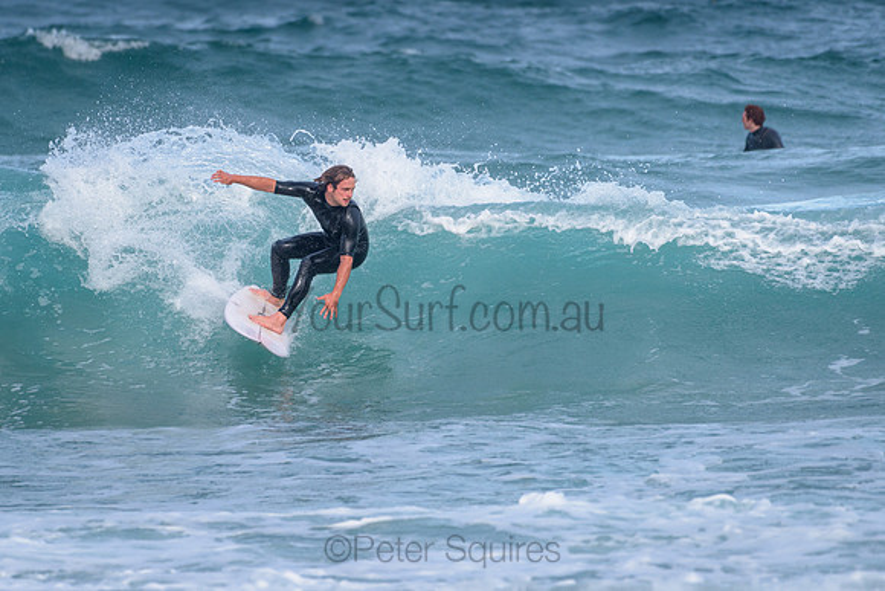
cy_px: 229
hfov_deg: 3.4
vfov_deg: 2.2
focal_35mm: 613
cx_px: 399
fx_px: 15066
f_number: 5.6
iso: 280
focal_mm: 500
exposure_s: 1/2000
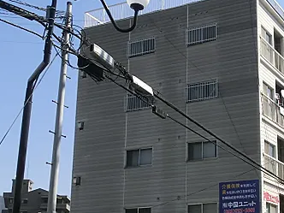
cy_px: 109
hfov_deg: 23.9
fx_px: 665
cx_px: 212
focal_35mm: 81
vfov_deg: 18.2
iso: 80
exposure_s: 1/800
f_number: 4
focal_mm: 7.38
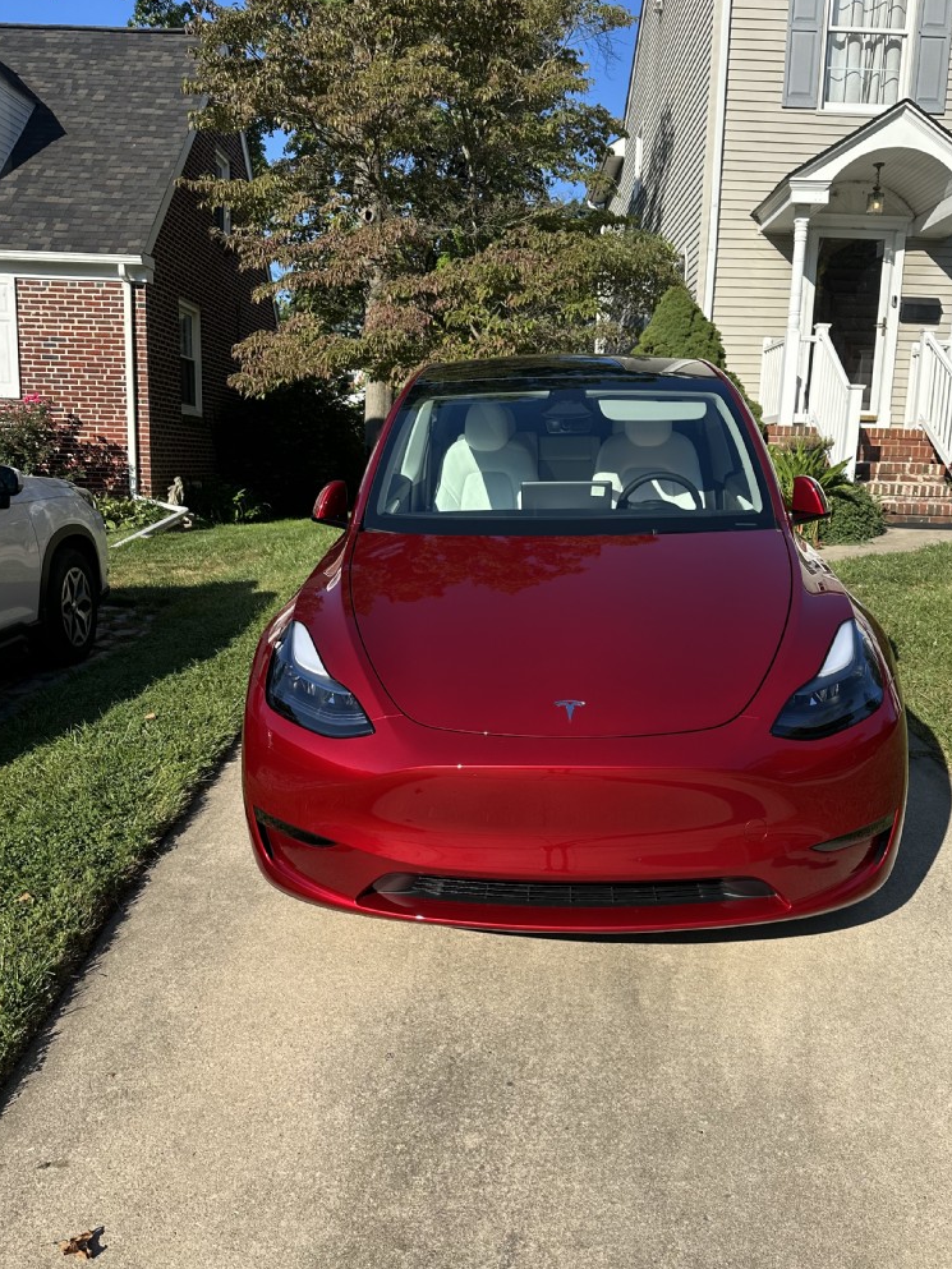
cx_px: 521
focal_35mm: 29
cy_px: 648
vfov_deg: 61.6
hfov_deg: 48.2
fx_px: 1063
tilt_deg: -10.0
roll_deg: -2.0
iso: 80
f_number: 1.78
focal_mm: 6.86
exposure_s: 1/3356
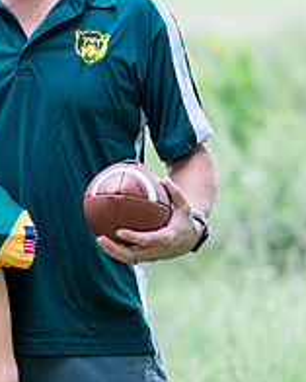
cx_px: 7
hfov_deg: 8.6
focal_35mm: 179
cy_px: 148
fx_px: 2025
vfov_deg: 10.8
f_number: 1.2
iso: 320
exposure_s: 1/1250
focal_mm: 50
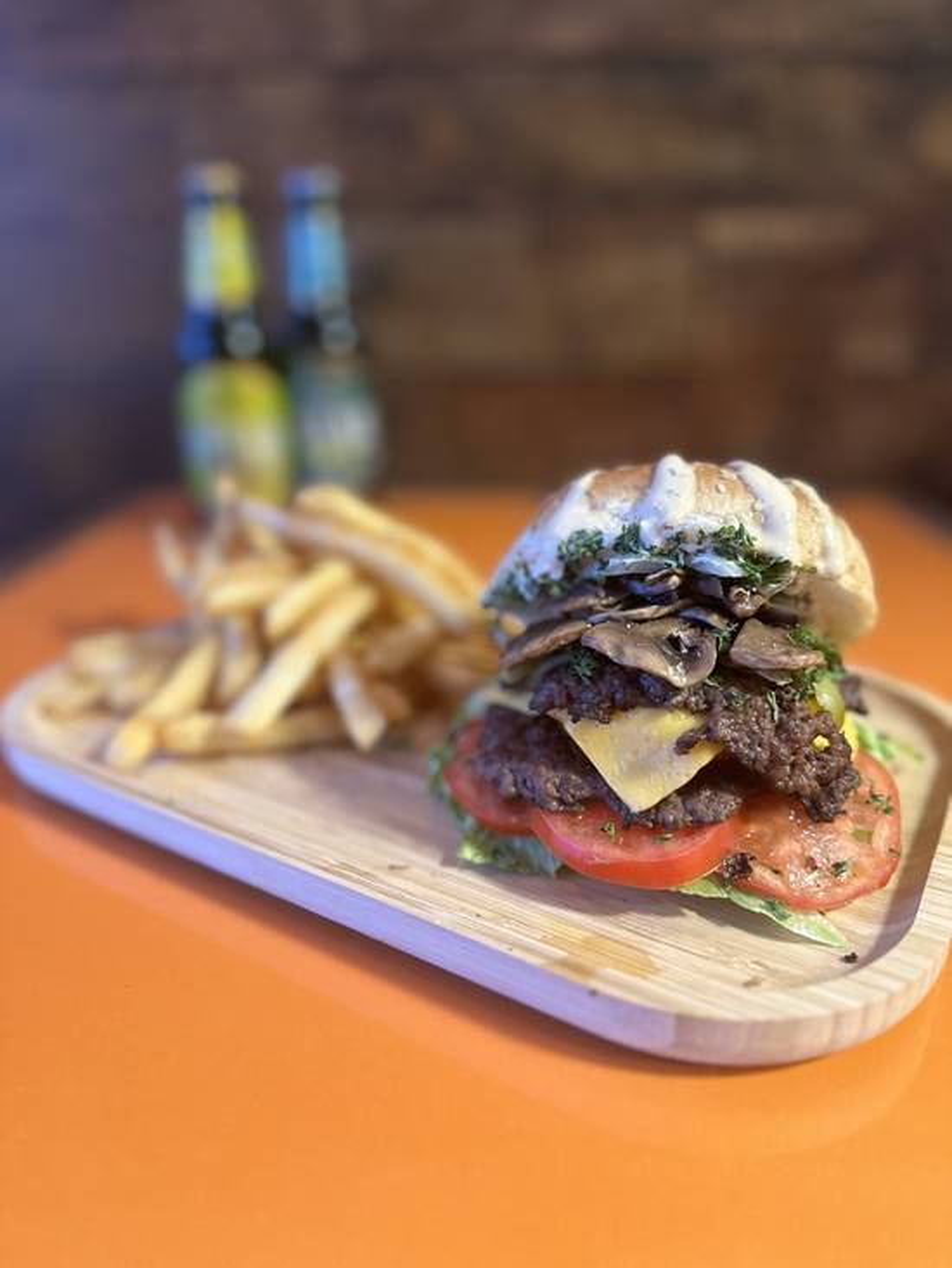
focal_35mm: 24
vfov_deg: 71.6
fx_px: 880
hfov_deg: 56.8
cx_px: 476
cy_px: 634
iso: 500
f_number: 1.78
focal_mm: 6.86
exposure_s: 1/60
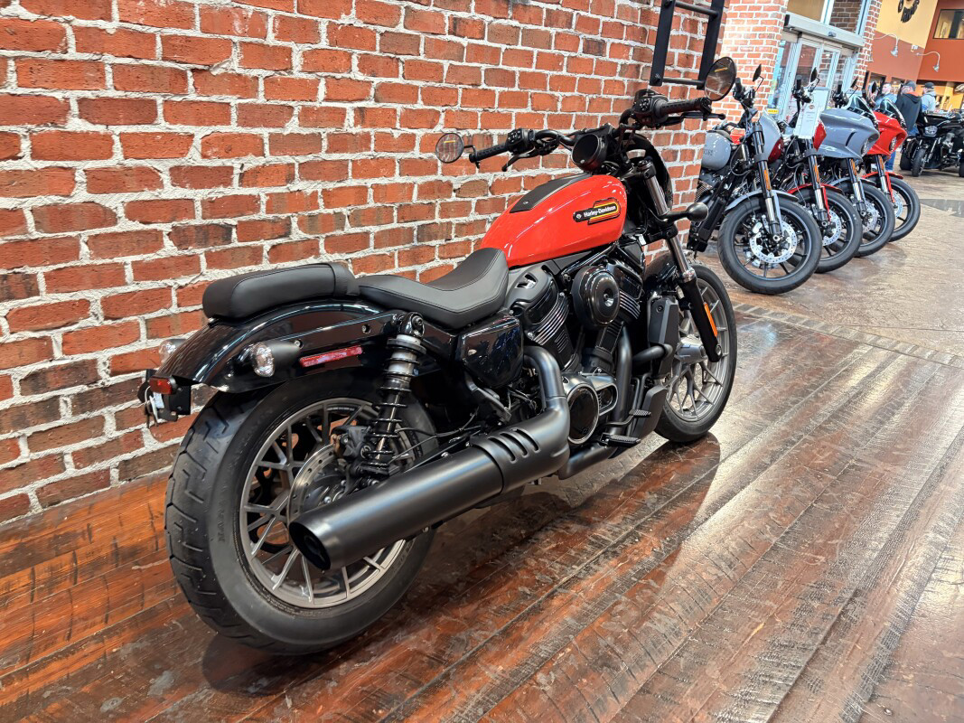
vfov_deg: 53.1
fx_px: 724
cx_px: 482
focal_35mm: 26
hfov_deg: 67.3
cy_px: 362
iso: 320
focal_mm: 5.96
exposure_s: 1/60
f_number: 1.6
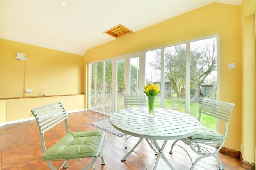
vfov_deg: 77.3
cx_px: 128
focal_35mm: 15
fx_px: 107
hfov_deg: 100.4
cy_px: 85
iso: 160
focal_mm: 15
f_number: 9
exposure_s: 1/125
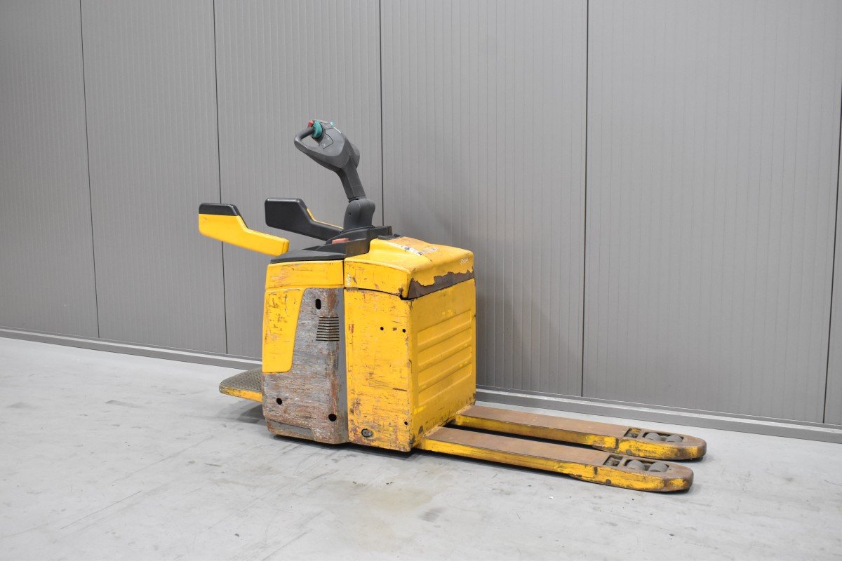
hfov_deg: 55.1
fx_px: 807
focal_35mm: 34
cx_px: 421
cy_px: 280
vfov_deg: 38.4
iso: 1600
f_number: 5
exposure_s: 1/40
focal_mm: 23
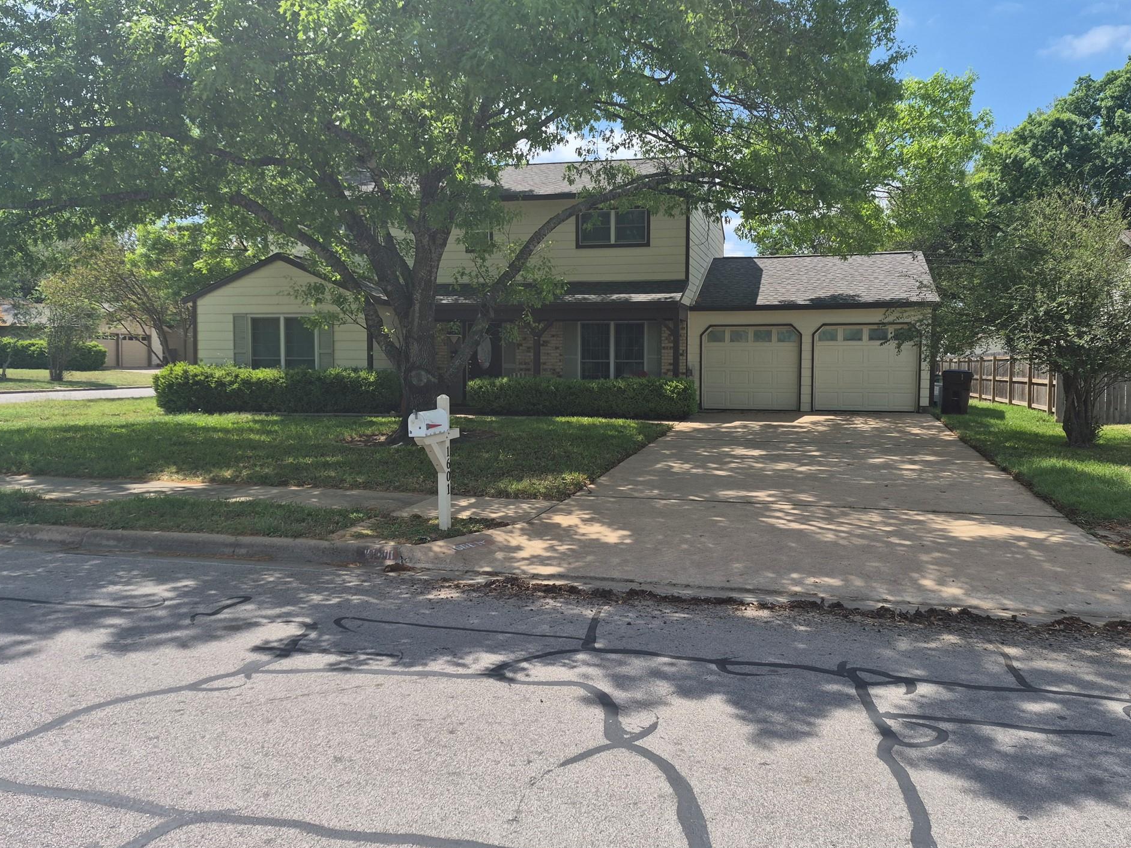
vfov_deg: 54.9
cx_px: 610
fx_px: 817
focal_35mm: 25
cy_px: 403
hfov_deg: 69.3
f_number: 1.8
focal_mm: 5.4
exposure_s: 1/4432
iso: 80
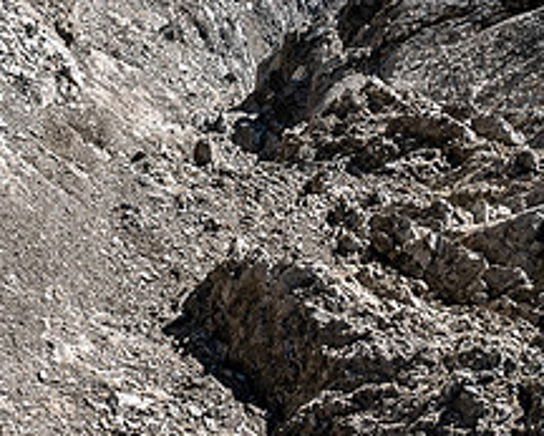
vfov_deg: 23.7
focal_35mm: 63
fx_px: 1015
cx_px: 144
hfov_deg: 29.6
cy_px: 57
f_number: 8
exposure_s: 1/400
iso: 200
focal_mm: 12
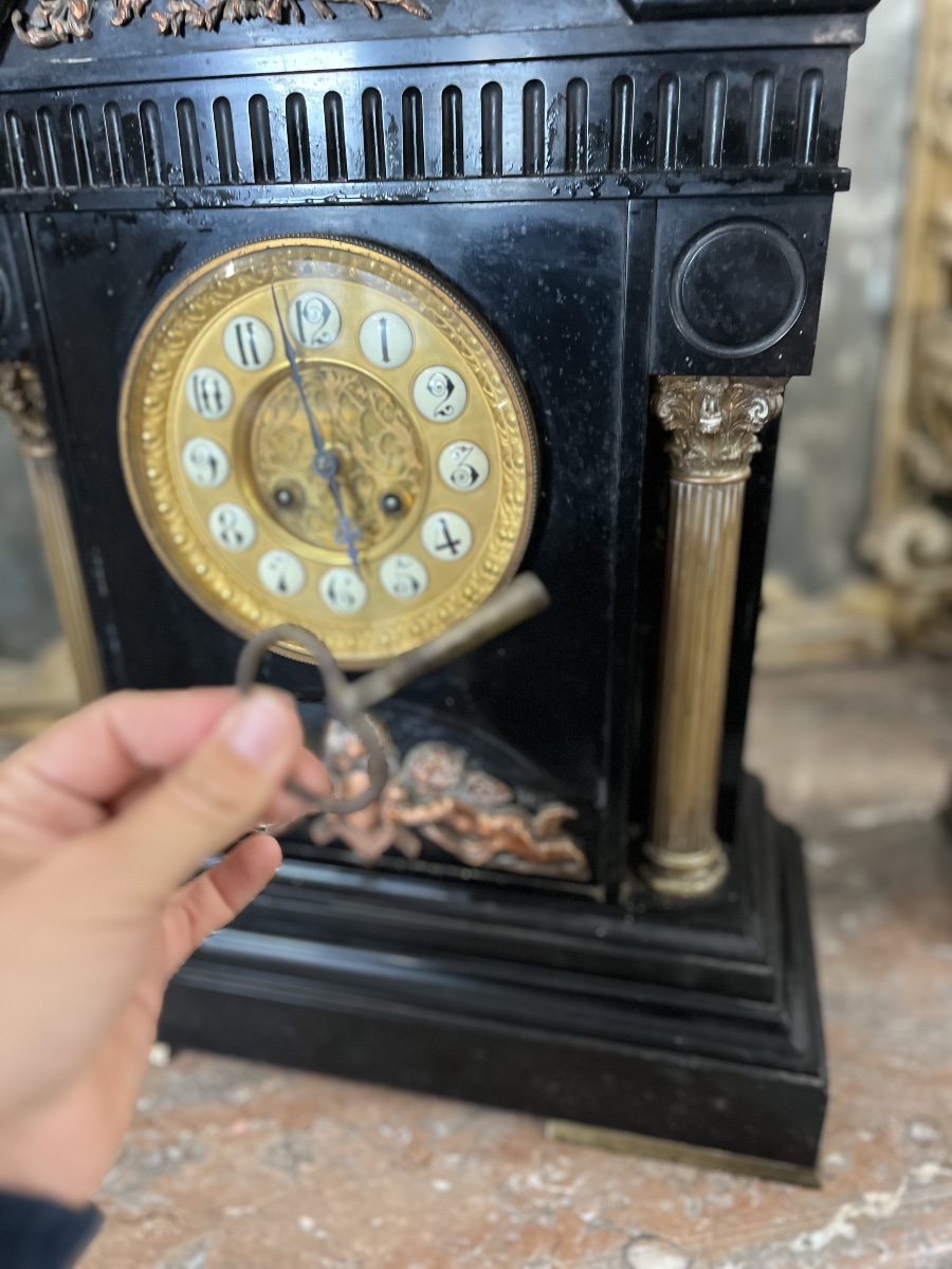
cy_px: 634
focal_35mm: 26
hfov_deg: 53.1
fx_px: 953
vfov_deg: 67.3
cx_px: 476
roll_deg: +2.8
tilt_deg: -25.7
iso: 320
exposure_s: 1/50
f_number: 1.6
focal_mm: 5.1
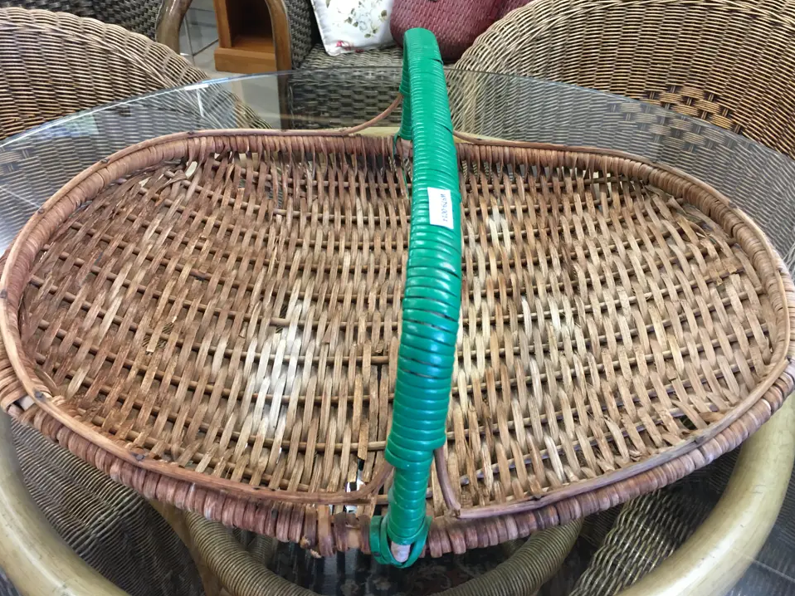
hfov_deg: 58.3
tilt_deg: -35.4
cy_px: 279
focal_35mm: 31
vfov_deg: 45.4
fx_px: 712
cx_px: 417
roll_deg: -3.0
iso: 64
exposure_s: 1/17
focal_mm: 4.15
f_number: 2.2
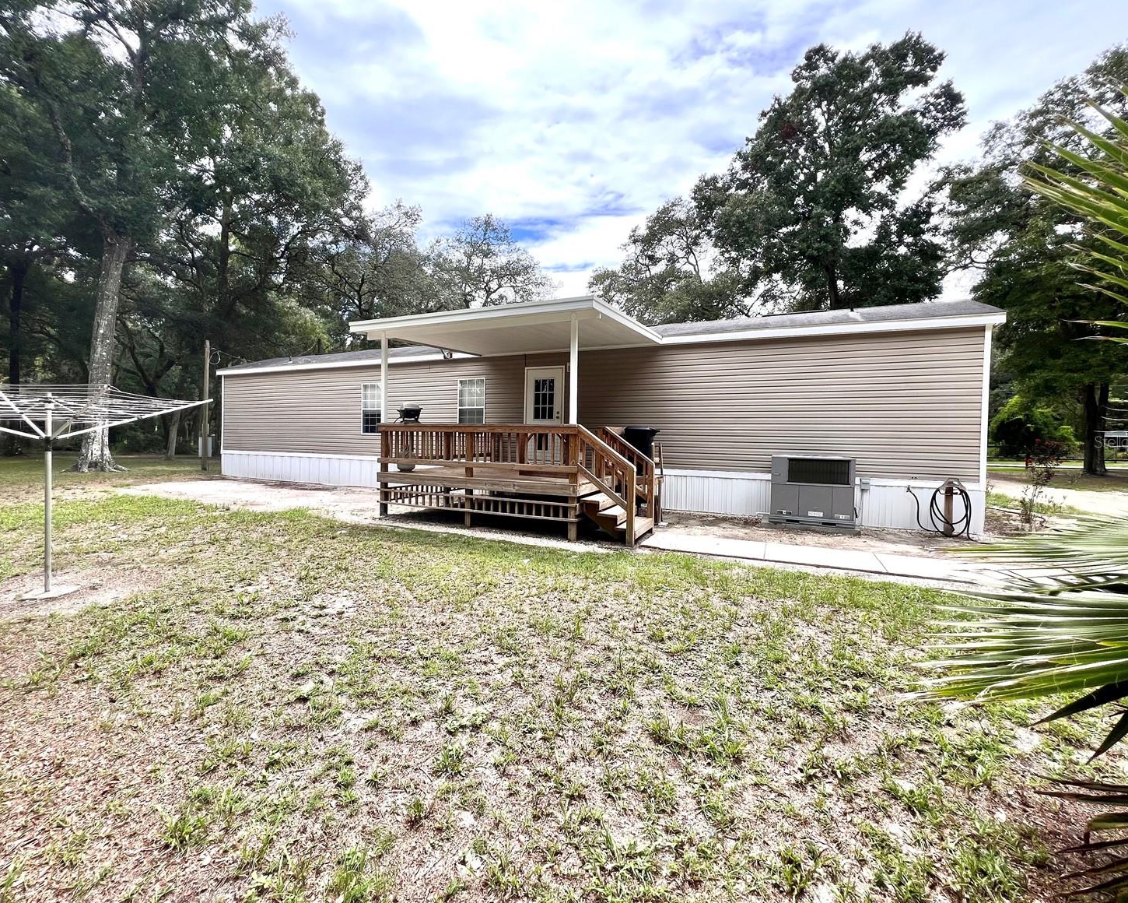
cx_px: 545
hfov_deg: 100.7
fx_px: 467
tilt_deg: -1.2
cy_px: 441
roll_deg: -1.0
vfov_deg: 88.0
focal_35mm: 14
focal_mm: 1.57
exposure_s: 1/1143
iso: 32
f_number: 1.8
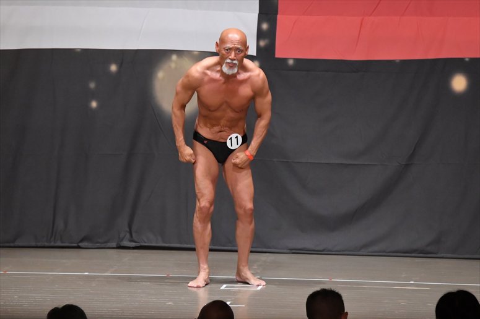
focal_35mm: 225
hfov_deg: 9.2
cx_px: 240
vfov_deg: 6.1
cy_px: 160
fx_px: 2999
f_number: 5.6
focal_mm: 150
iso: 6400
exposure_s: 1/400
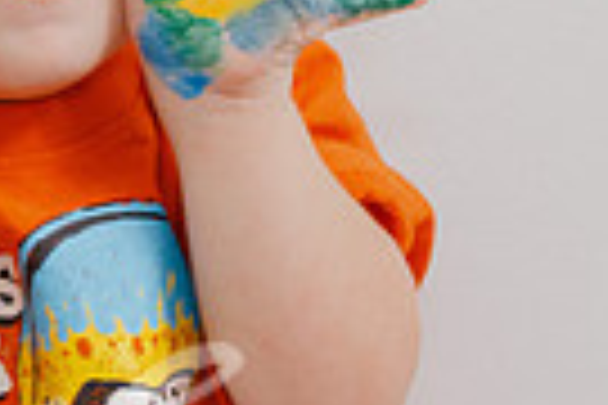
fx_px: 5066
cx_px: -18
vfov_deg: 4.6
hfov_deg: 6.8
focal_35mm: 300
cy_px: 88
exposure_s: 1/200
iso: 1000
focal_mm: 70
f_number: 5.6
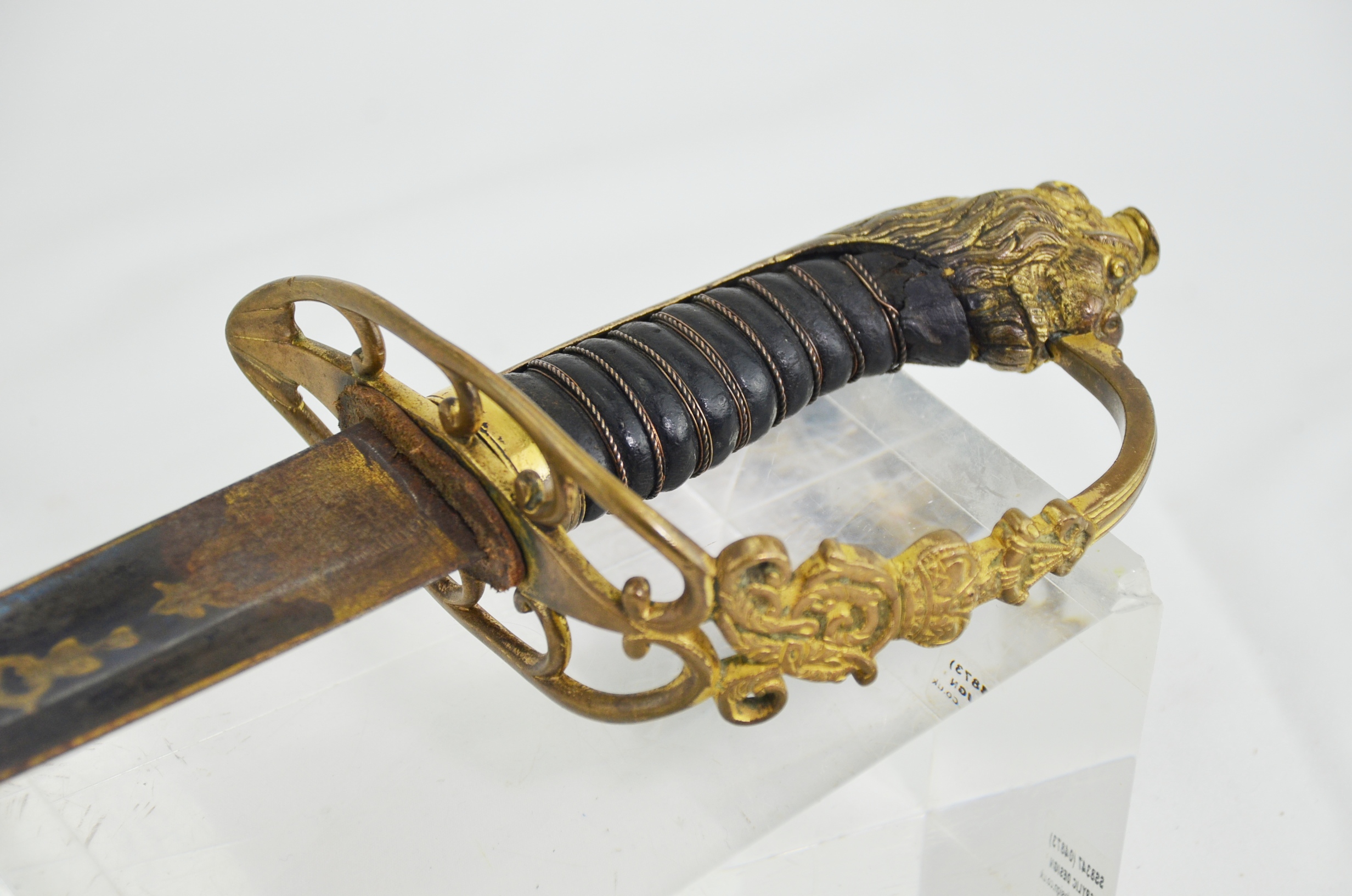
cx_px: 676
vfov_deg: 12.1
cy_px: 448
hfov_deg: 18.2
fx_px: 4216
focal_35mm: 112
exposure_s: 1/250
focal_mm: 75
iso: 500
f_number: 5.3
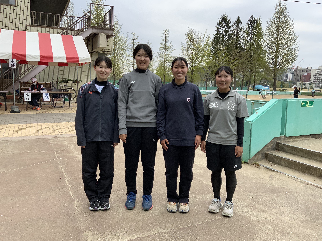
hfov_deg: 61.7
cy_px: 120
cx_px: 161
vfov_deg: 48.2
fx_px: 270
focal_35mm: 29
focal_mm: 3
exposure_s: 1/586
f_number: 1.8
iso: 16
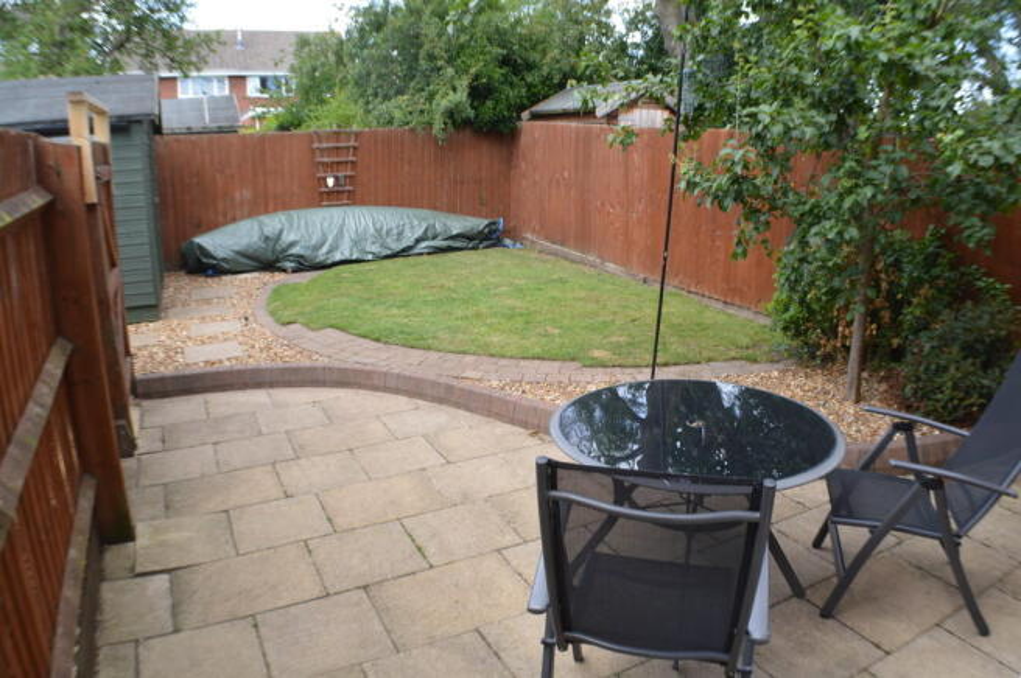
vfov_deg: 43.5
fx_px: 850
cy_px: 339
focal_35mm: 30
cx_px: 510
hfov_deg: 62.0
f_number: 5.6
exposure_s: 1/125
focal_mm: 20
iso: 180
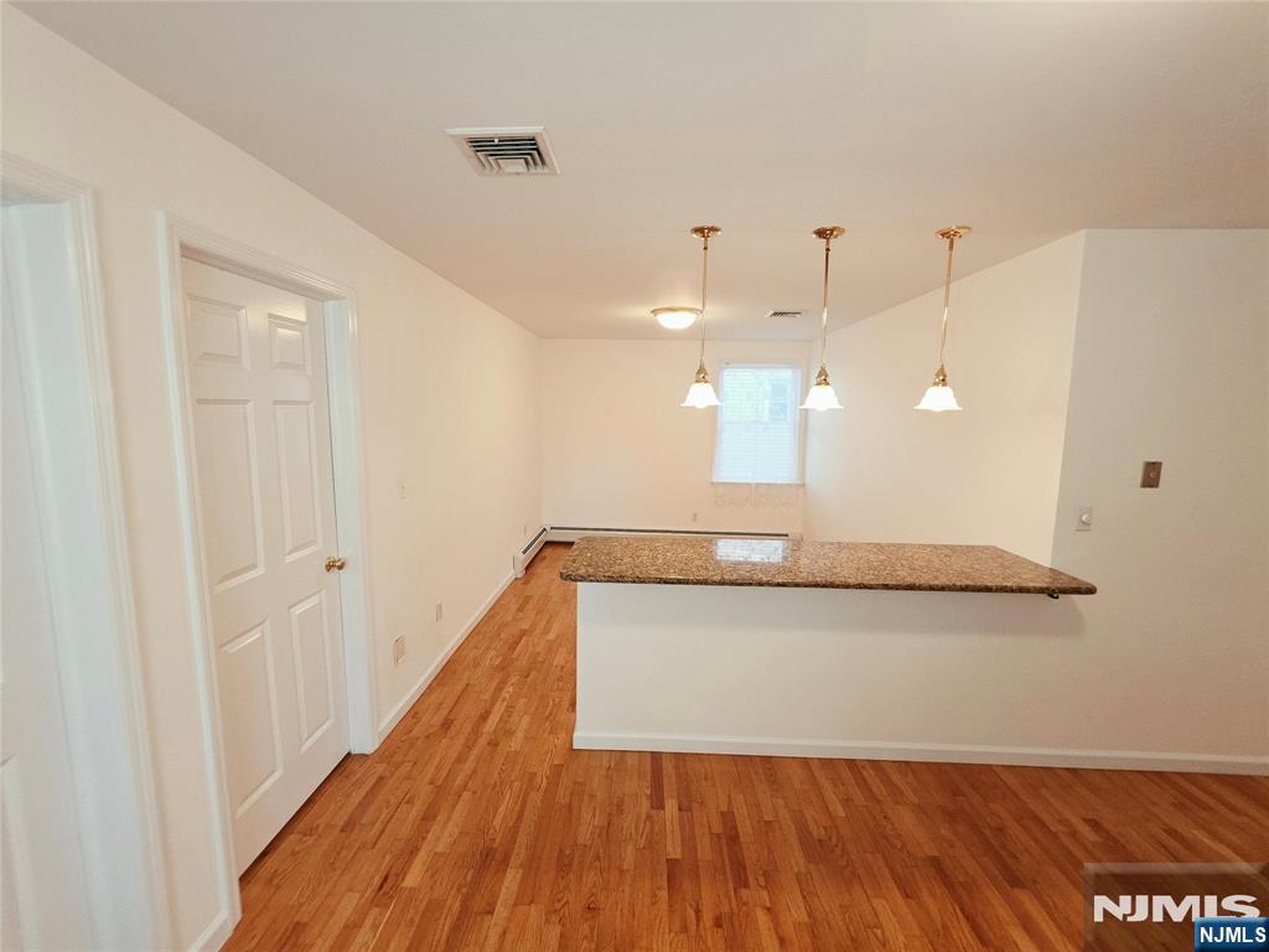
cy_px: 476
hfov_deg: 106.2
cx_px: 634
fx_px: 477
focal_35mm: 13
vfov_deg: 89.9
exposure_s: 1/60.2
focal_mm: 2.2
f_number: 1.9
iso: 100
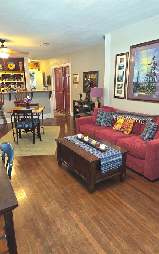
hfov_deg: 49.2
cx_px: 72
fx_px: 173
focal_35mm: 25
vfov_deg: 72.5
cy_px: 128
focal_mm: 5.4
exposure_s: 1/15
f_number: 1.8
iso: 125
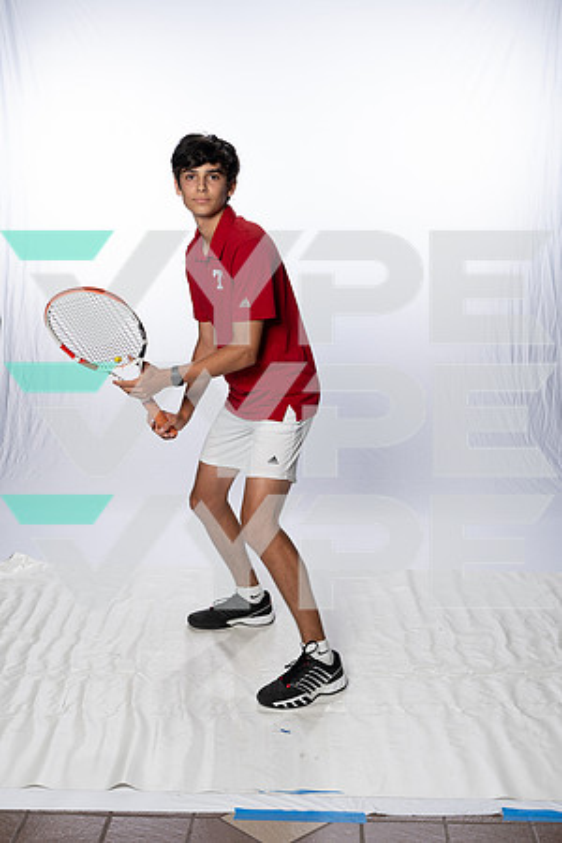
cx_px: 281
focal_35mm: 47
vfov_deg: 41.9
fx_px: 1100
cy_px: 422
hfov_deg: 28.6
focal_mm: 47
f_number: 8
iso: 640
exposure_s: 1/250
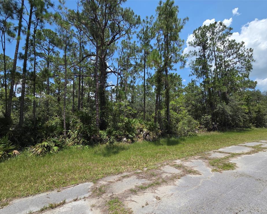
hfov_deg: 100.7
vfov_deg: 87.9
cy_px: 110
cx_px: 139
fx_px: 111
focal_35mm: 14
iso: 50
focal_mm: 2.2
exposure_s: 1/1951
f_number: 2.2
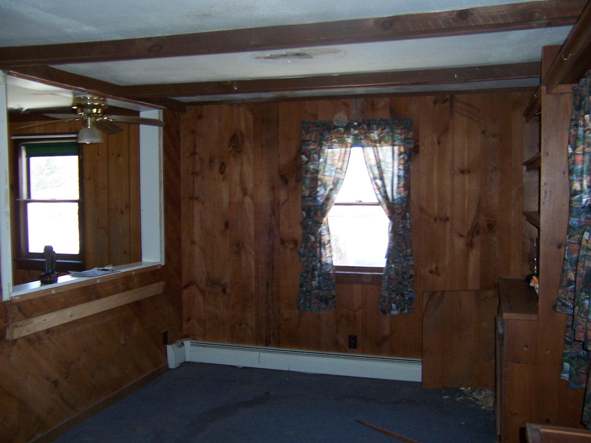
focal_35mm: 33
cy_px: 222
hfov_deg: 55.4
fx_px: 563
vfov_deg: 42.9
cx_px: 296
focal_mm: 5.5
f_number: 2.8
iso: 140
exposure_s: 1/60
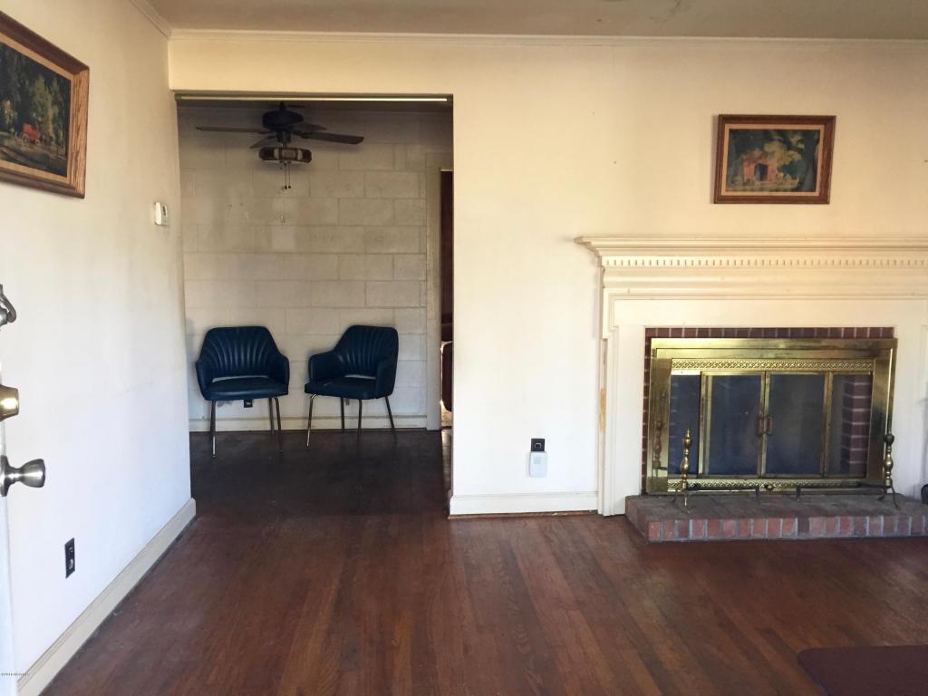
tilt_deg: -4.7
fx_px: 777
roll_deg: -0.4
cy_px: 348
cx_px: 464
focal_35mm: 29
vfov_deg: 48.2
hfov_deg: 61.7
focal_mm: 4.15
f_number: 2.2
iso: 125
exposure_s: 1/30
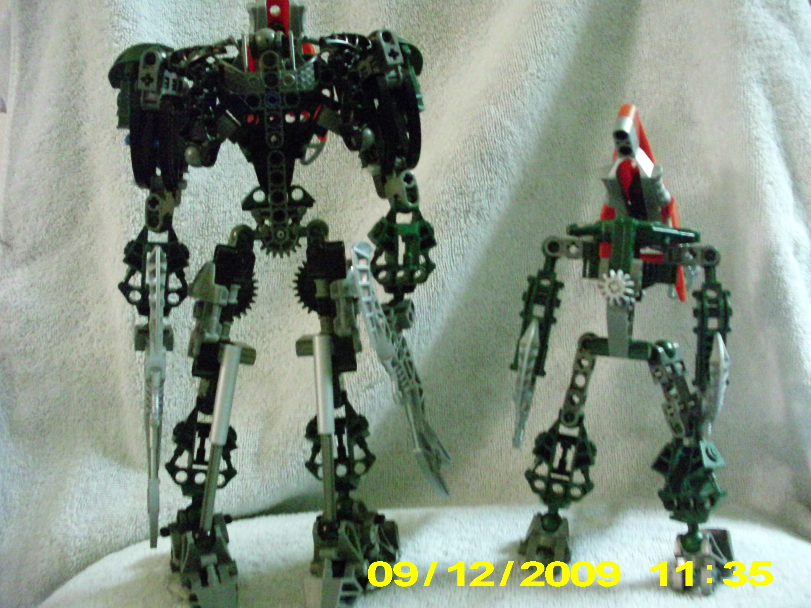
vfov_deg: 37.7
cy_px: 304
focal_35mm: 38
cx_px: 406
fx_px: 890
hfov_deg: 49.0
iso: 1600
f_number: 3.1
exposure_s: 1/12
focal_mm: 6.3
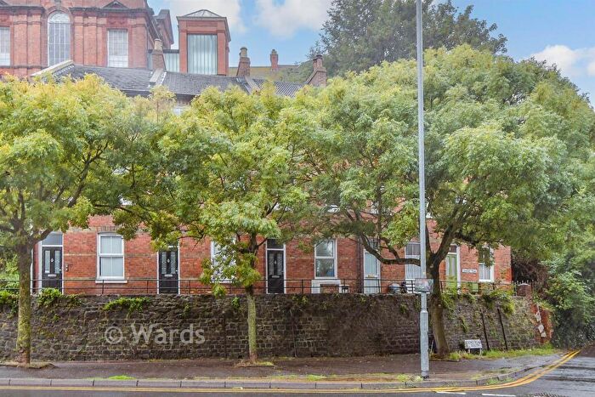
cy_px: 198
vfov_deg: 51.3
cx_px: 298
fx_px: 413
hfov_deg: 71.5
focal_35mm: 25
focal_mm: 17
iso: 160
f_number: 6.3
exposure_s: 1/50
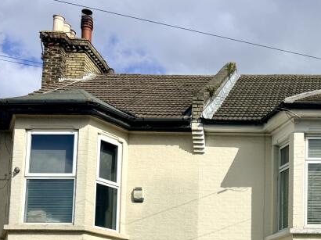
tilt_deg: +6.4
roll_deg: -1.3
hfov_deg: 30.4
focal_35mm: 60
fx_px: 556
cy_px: 281
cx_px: 304
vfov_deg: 22.6
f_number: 1.78
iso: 80
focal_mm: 6.76
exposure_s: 1/11905
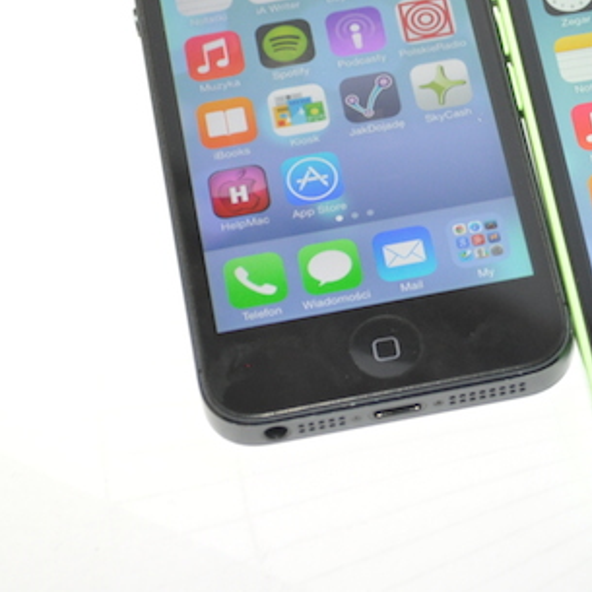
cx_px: 493
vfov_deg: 11.6
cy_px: 114
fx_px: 2904
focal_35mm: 150
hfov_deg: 11.6
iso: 800
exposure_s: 1/60
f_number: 5.3
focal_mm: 45
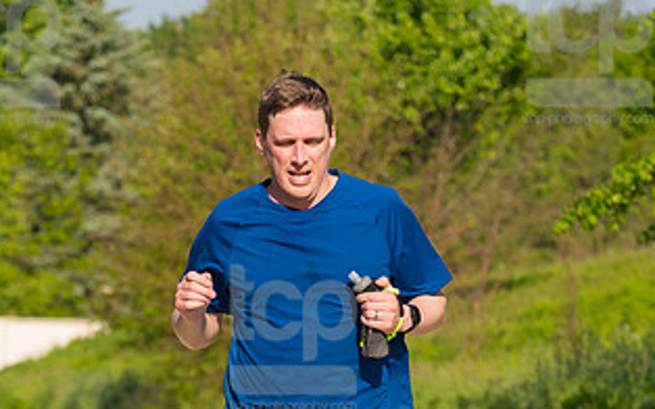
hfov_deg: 8.6
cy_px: 339
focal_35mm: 245
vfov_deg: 5.3
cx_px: 294
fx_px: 4372
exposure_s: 1/2000
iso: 400
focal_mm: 130
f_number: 5.6
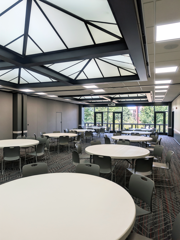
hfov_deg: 56.9
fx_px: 166
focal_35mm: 24
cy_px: 120
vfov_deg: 71.5
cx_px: 90
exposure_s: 1/120
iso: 23
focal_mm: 6.9
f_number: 1.68
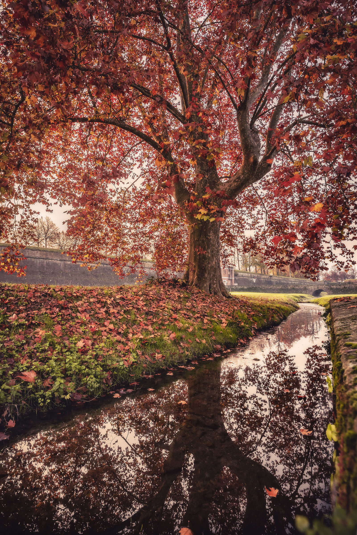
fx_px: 253
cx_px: 178
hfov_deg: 70.5
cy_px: 268
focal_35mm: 17
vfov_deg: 93.3
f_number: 8
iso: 250
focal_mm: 17
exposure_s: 1/125
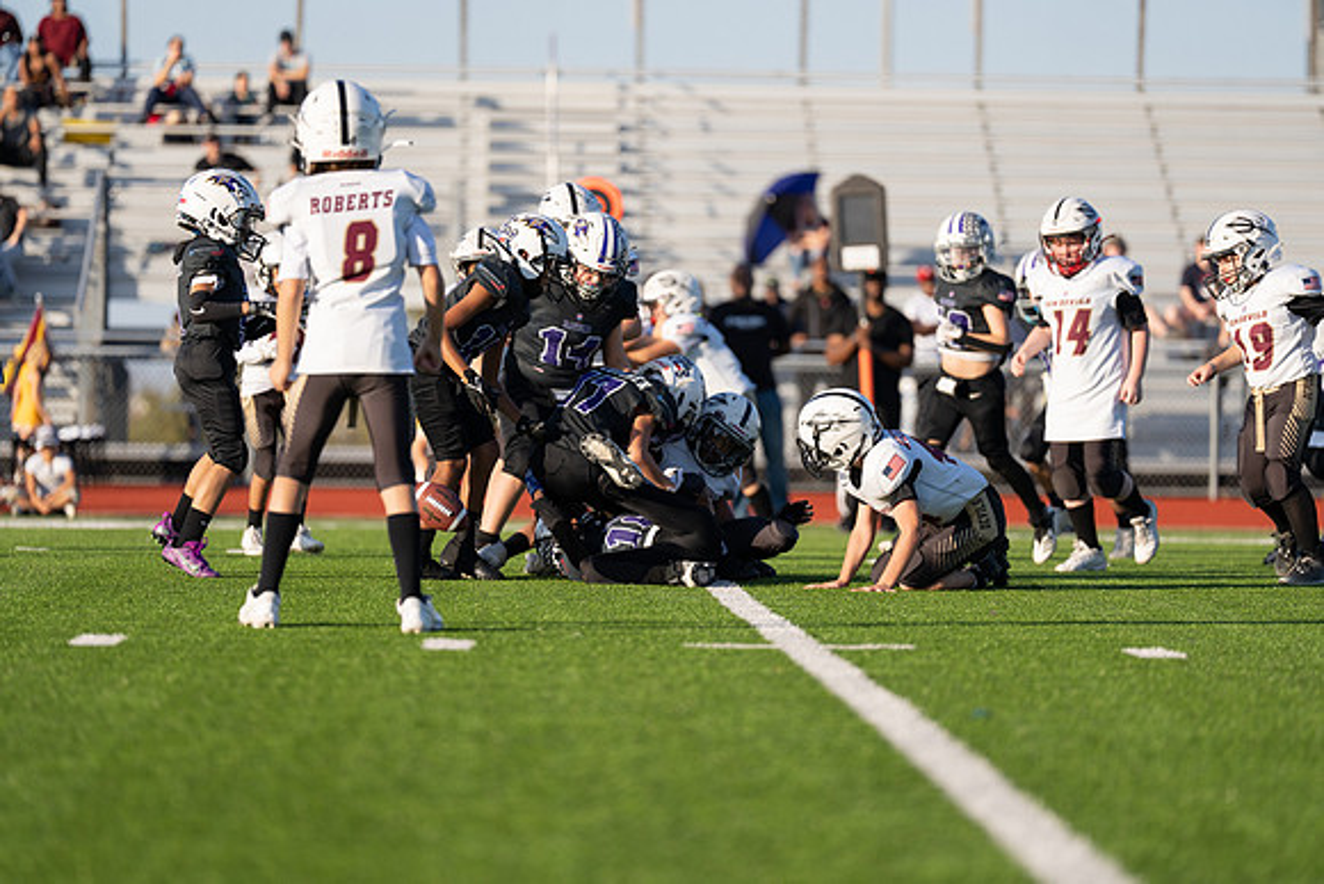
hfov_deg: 10.3
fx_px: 7357
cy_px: 442
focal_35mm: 200
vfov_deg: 6.9
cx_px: 662
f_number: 2.8
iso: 100
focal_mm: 200
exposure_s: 1/1600
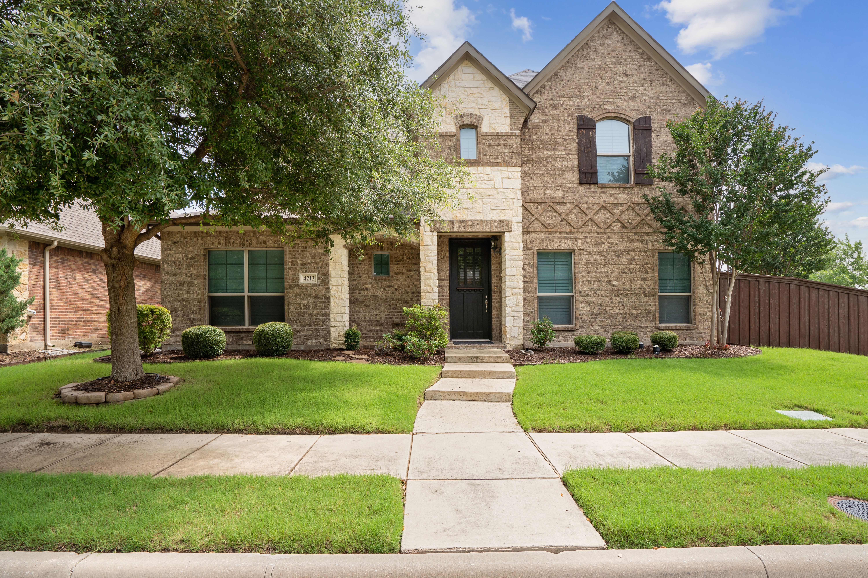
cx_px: 434
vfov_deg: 73.7
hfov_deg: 96.7
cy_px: 289
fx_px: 386
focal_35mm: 16
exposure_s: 1/160
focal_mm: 16
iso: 160
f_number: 9
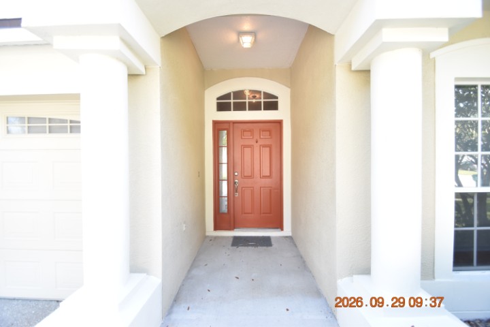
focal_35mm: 15
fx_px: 204
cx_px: 245
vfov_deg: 77.3
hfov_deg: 100.4
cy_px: 164
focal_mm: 10
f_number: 4.8
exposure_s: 1/90
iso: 400
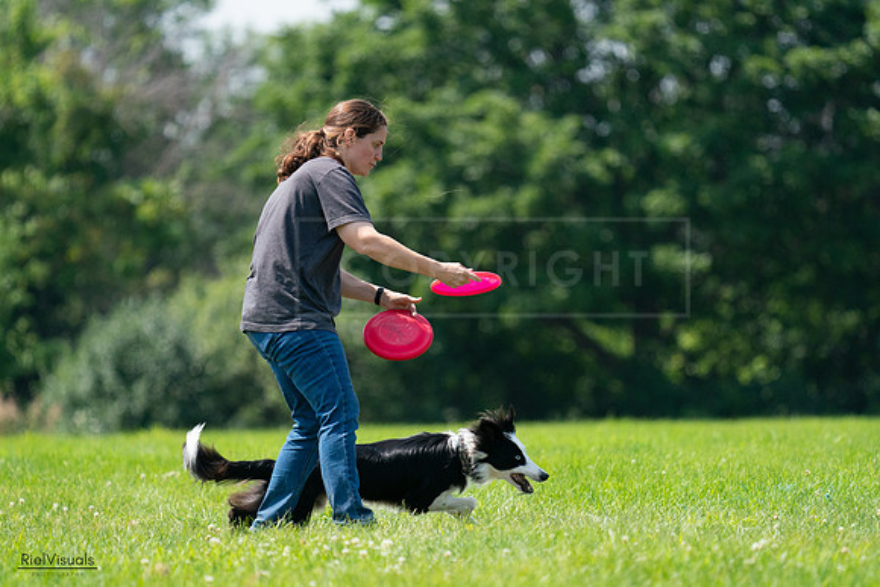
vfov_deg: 3.6
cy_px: 294
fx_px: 9413
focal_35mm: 385
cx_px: 440
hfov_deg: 5.4
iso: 2000
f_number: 6.3
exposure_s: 1/4000
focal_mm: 385
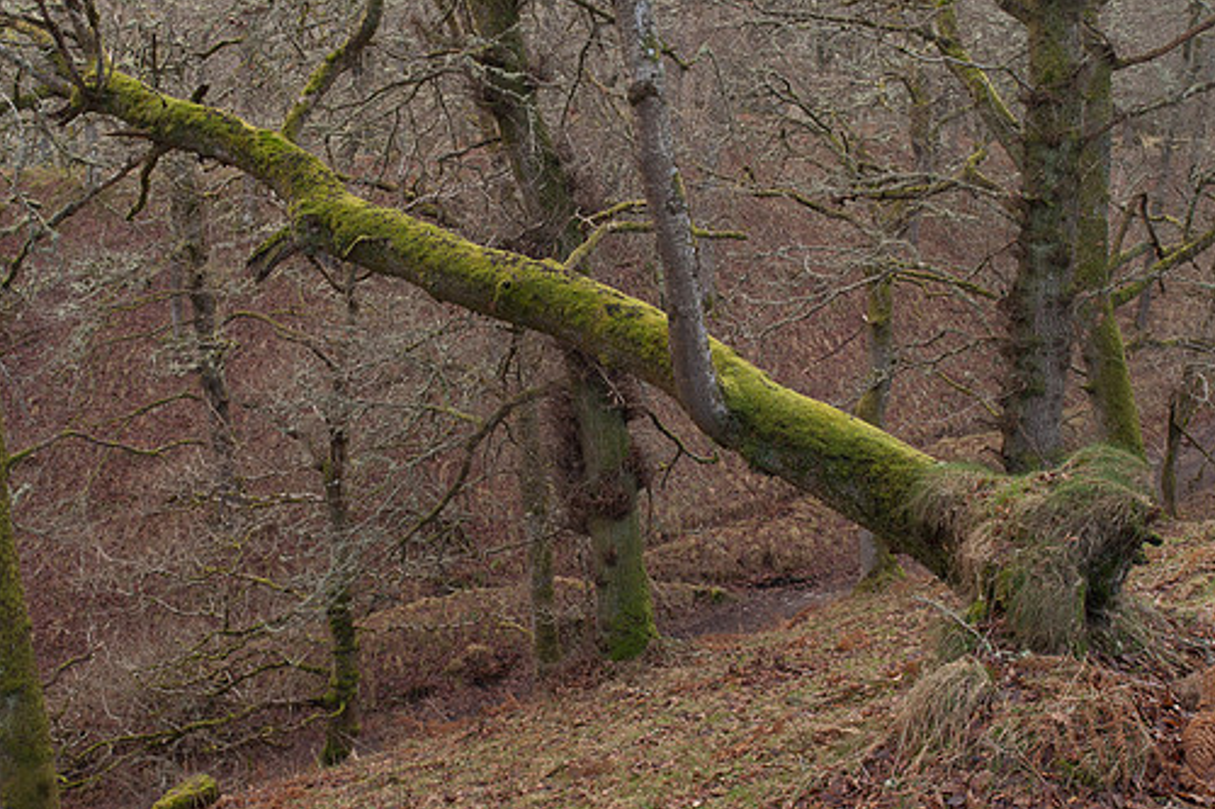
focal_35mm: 41
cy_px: 305
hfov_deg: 47.3
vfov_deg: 32.5
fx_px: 1383
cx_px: 544
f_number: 5
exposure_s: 1/50
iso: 200
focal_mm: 17
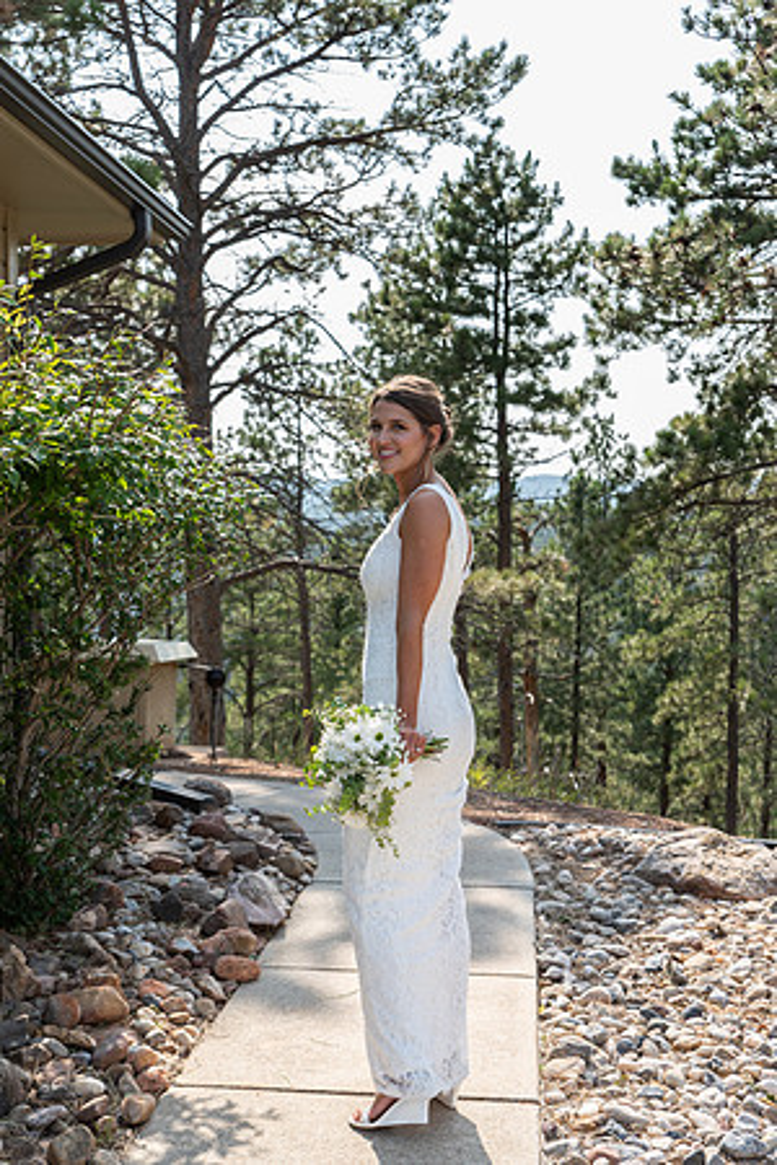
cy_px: 582
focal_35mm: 48
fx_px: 1554
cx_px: 388
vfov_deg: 41.1
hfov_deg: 28.1
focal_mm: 48
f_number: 4.5
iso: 80
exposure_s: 1/160
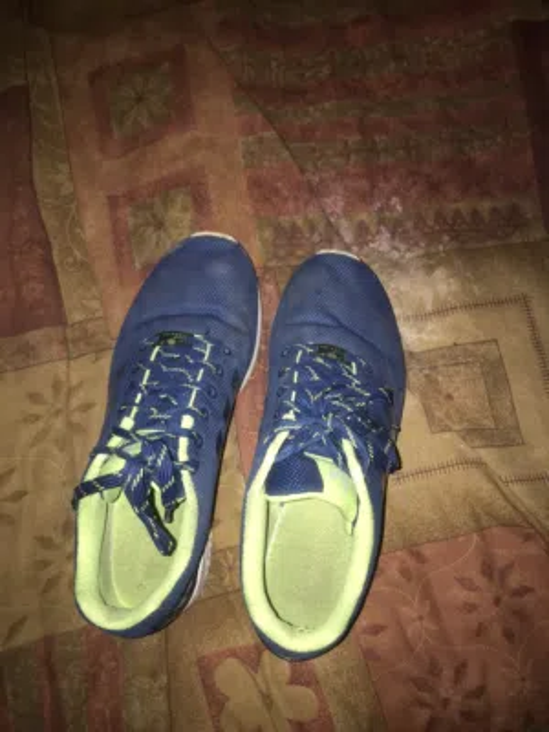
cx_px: 274
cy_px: 366
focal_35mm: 28
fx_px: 592
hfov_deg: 49.7
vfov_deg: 63.4
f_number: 1.8
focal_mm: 3.99
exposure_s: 1/20
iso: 20
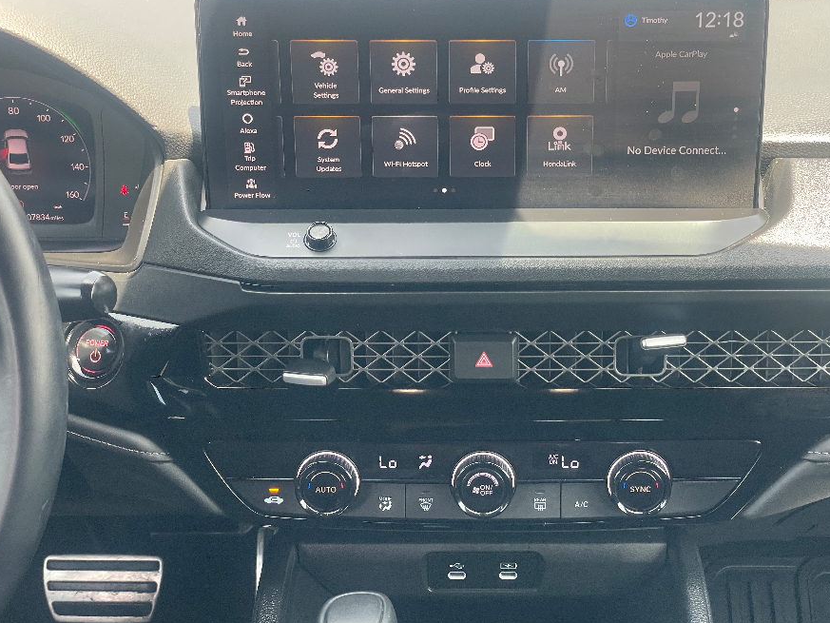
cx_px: 475
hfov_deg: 31.6
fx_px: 1463
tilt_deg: -24.1
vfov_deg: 24.0
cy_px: 321
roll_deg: +0.0
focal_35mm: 61
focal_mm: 6
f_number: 2
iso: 100
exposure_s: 1/122
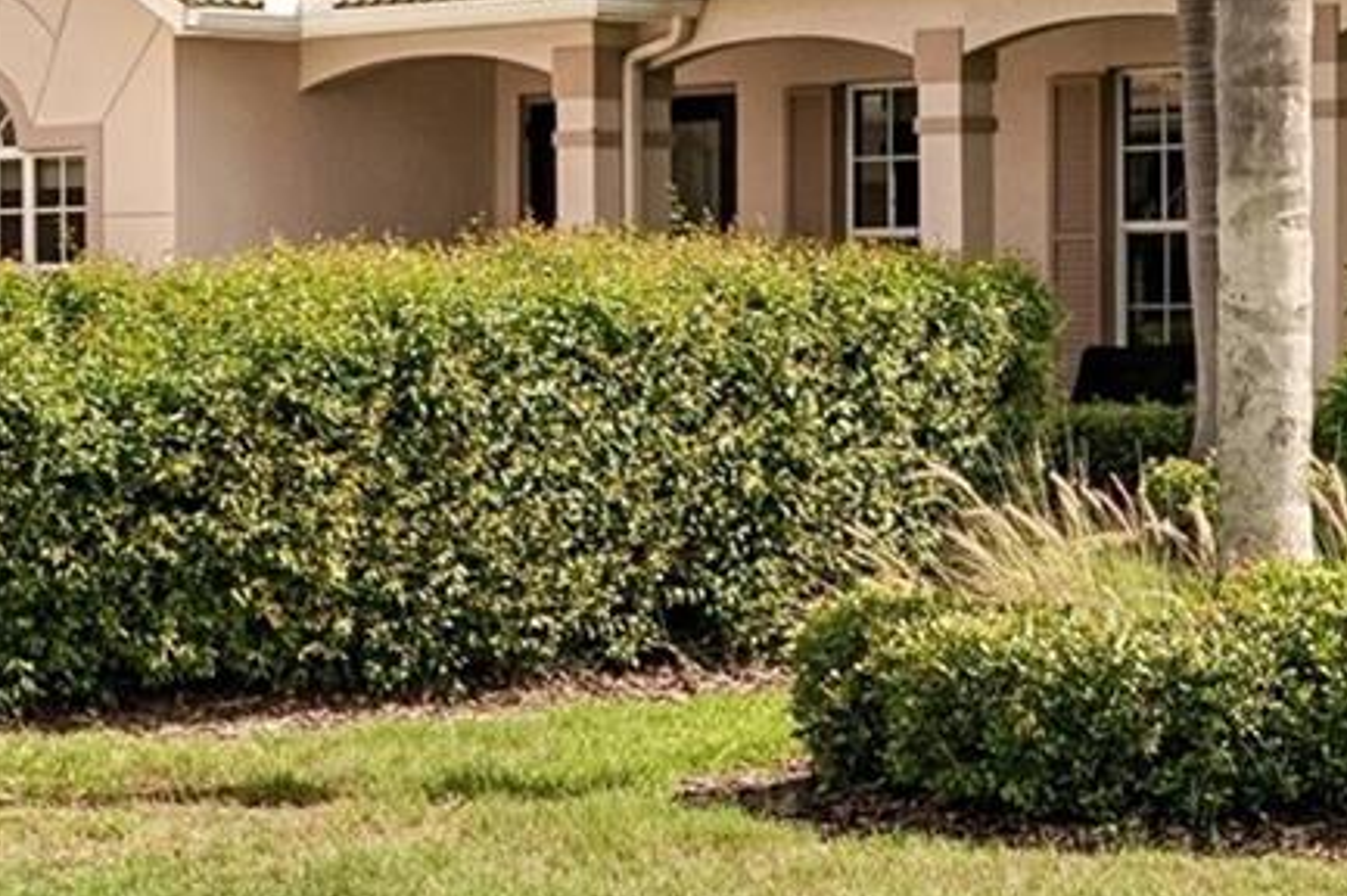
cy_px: 327
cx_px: -124
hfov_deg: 16.3
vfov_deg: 11.2
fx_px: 4561
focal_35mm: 122
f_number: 8
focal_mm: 33
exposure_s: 1/800
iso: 400
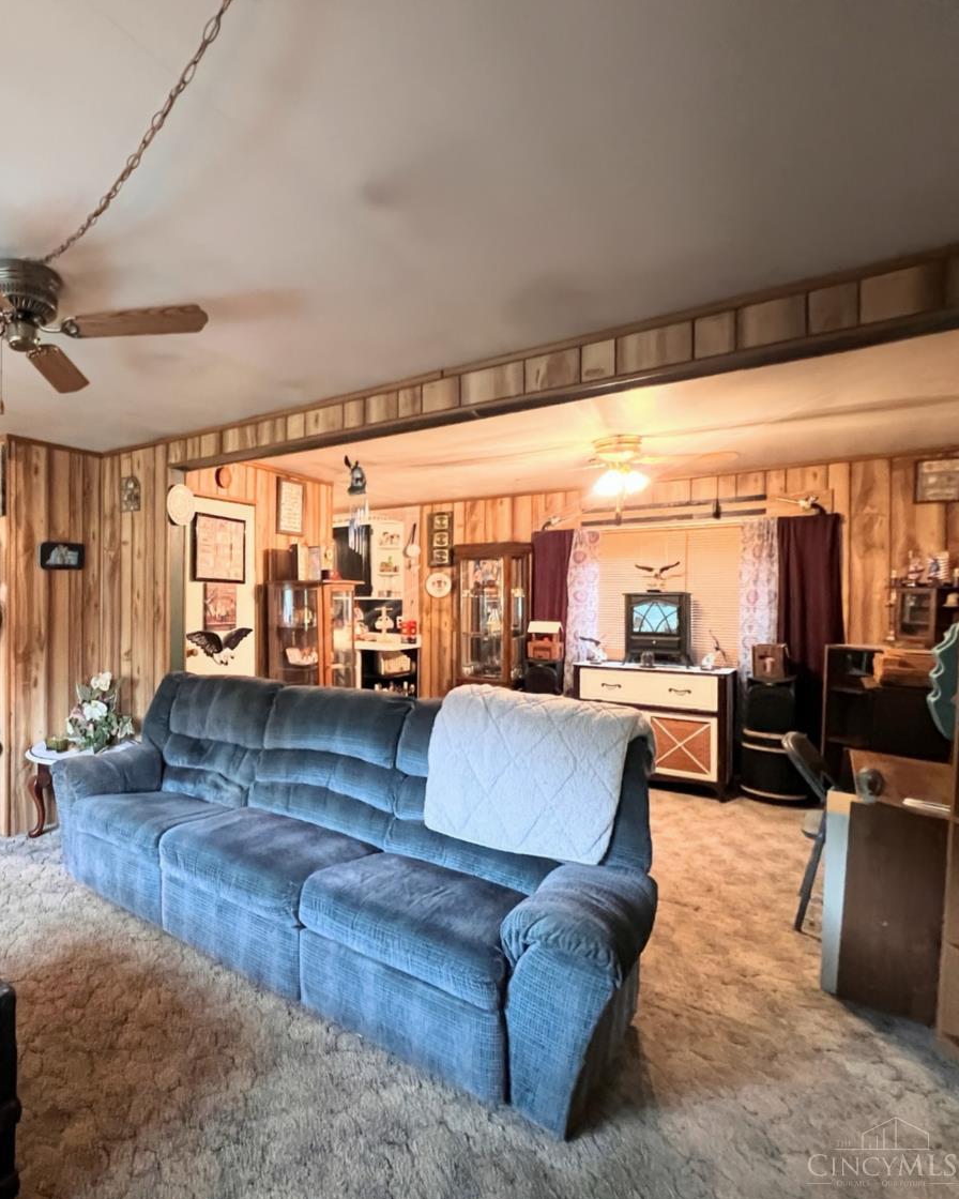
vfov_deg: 89.6
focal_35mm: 17
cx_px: 169
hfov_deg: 68.3
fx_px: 603
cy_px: 600
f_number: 1.8
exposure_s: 1/40
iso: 800
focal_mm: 1.57
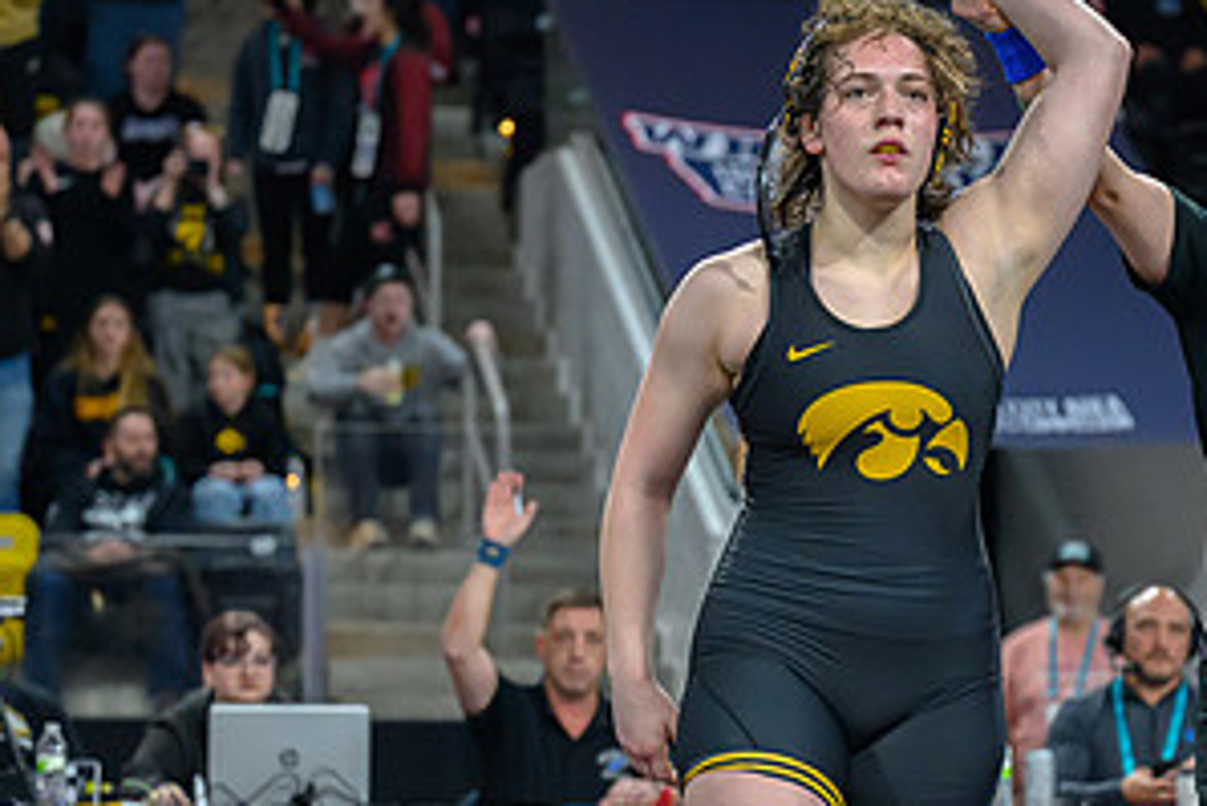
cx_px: 828
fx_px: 6373
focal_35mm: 190
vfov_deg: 7.2
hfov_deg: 10.8
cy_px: 499
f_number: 2.8
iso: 3200
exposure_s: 1/800
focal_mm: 74
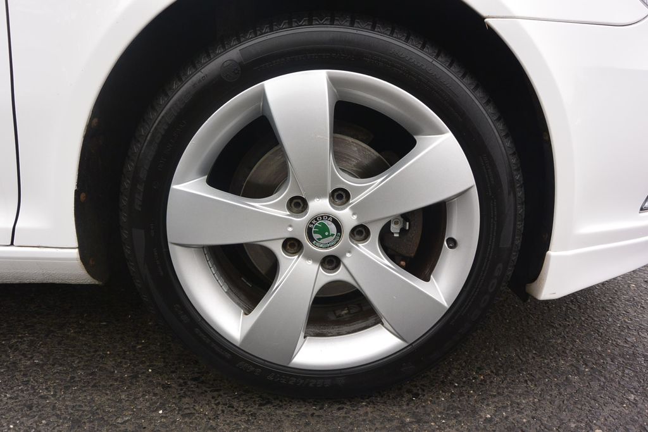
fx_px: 486
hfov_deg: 67.4
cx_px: 324
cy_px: 216
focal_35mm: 27
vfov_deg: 47.9
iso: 160
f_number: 4
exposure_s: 1/320
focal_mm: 10
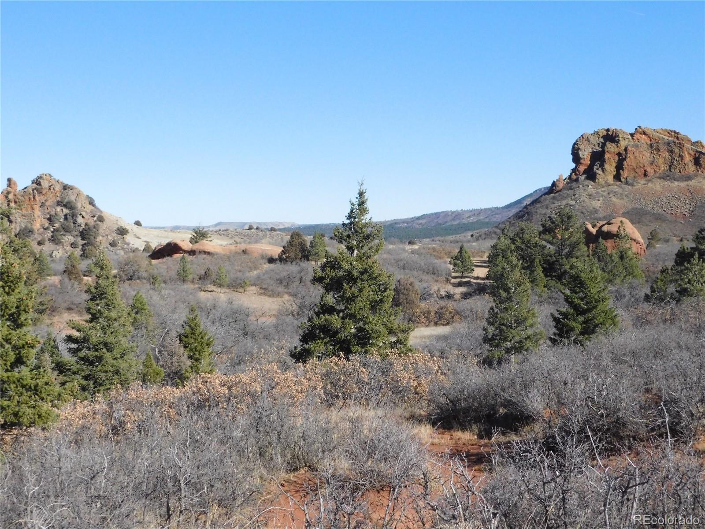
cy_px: 264
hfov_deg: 42.1
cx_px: 352
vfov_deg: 32.2
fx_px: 916
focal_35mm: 45
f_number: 7.4
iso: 800
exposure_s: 1/1500
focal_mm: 8
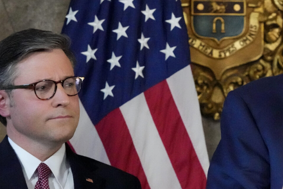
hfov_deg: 11.0
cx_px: 236
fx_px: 1462
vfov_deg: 7.4
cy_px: 147
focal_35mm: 186
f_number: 8
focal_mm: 70
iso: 25600
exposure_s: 1/400
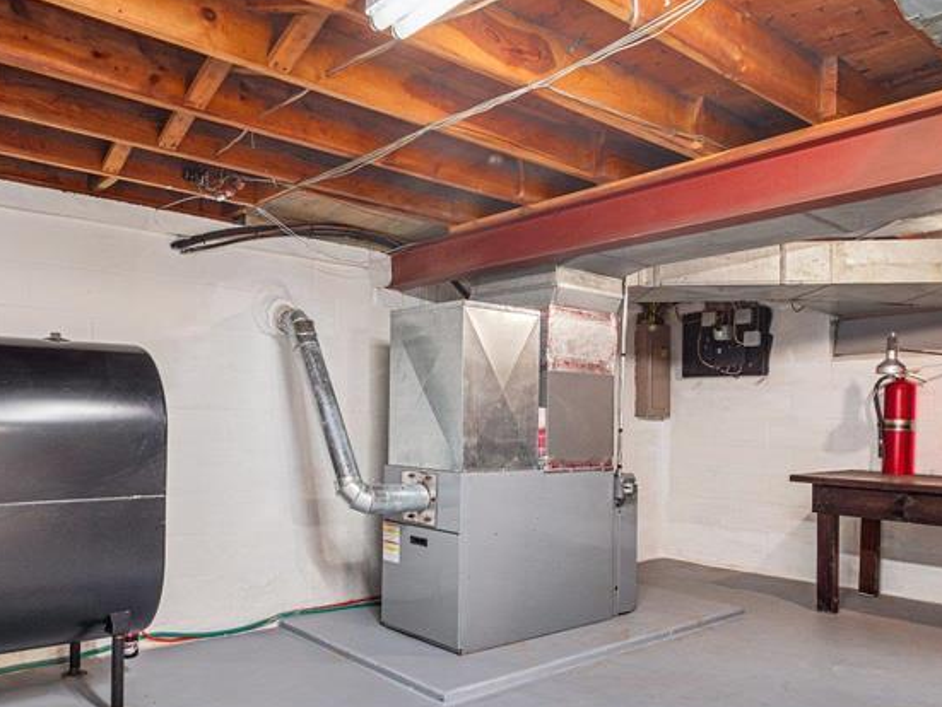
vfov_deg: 52.5
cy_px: 449
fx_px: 708
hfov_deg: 66.2
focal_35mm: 26
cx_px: 347
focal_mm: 7
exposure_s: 1/3
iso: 200
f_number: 4.5
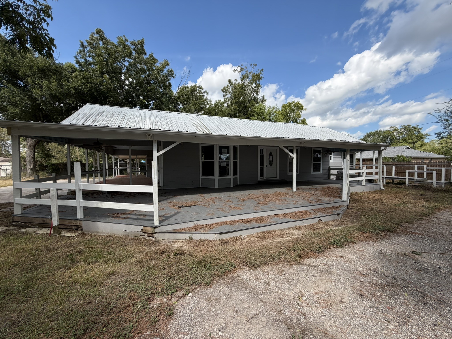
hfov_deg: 102.1
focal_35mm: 14
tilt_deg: -2.3
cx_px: 226
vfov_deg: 85.7
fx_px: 183
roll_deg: -0.3
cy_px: 170
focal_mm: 2.22
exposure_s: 1/770
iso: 40
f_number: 2.2
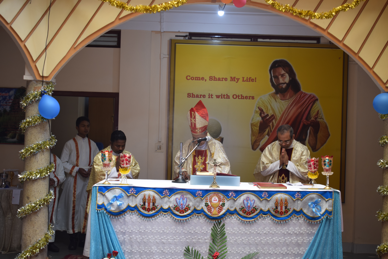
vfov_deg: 26.5
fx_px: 550
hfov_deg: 38.9
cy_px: 130
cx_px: 194
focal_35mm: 51
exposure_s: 1/80
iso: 400
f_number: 4.5
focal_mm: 34
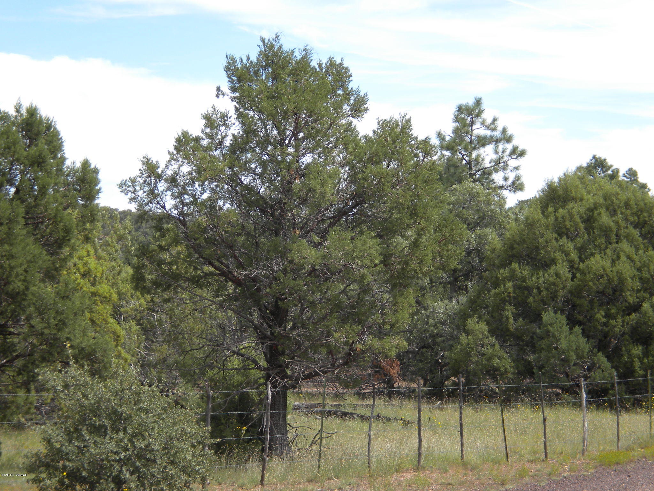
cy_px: 246
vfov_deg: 14.1
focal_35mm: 105
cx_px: 327
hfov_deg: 18.7
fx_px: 1984
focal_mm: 18.9
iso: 80
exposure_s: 1/216
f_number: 5.9
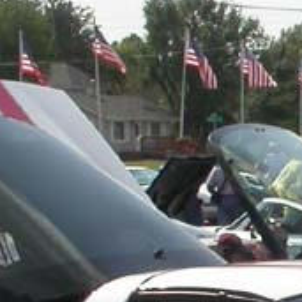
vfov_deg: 8.7
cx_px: 563
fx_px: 1984
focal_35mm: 201
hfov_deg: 8.3
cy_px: 251
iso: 100
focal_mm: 7.85
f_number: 7.5
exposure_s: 1/420
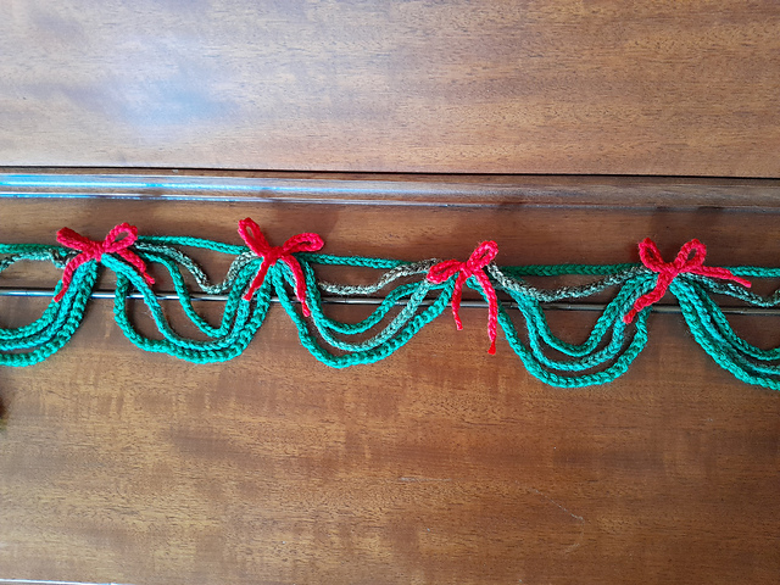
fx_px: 586
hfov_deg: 67.3
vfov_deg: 53.1
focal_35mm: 26
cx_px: 390
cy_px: 292
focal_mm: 3.98
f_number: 1.8
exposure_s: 1/10
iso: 640
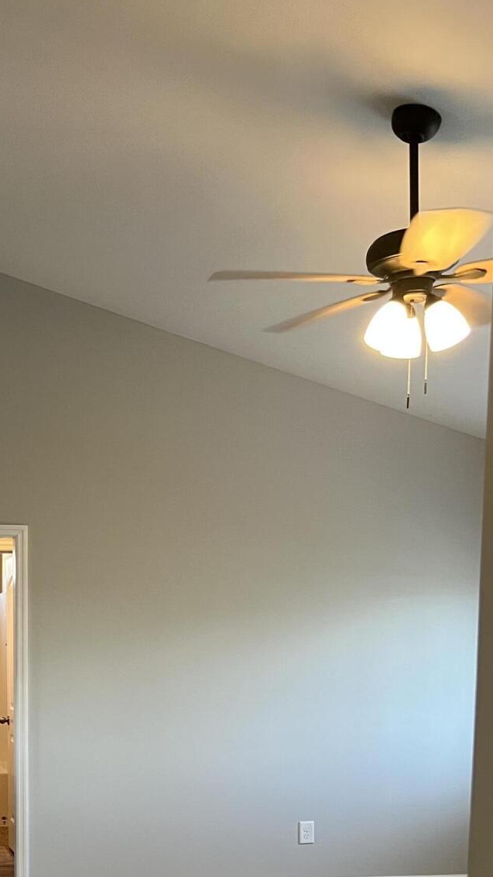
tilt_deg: -3.7
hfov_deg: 23.2
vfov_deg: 39.0
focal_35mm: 50
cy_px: 758
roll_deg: +0.8
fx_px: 1162
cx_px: 31
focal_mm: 5.7
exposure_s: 1/60
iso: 125
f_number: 1.5
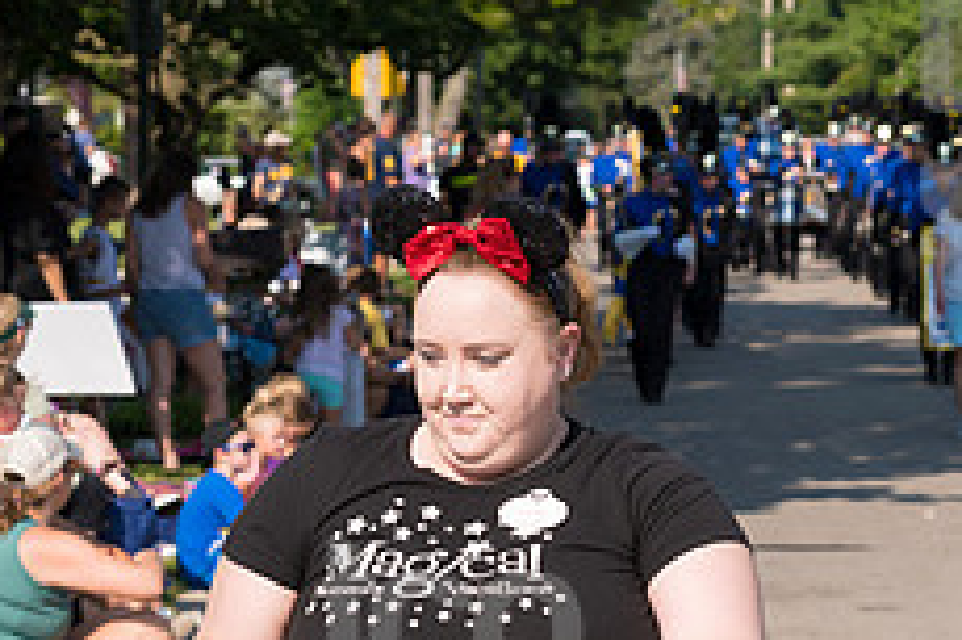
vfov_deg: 6.6
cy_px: 688
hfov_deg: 9.9
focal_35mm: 207
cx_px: 456
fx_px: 5527
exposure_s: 1/800
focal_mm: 82
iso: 320
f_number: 6.3
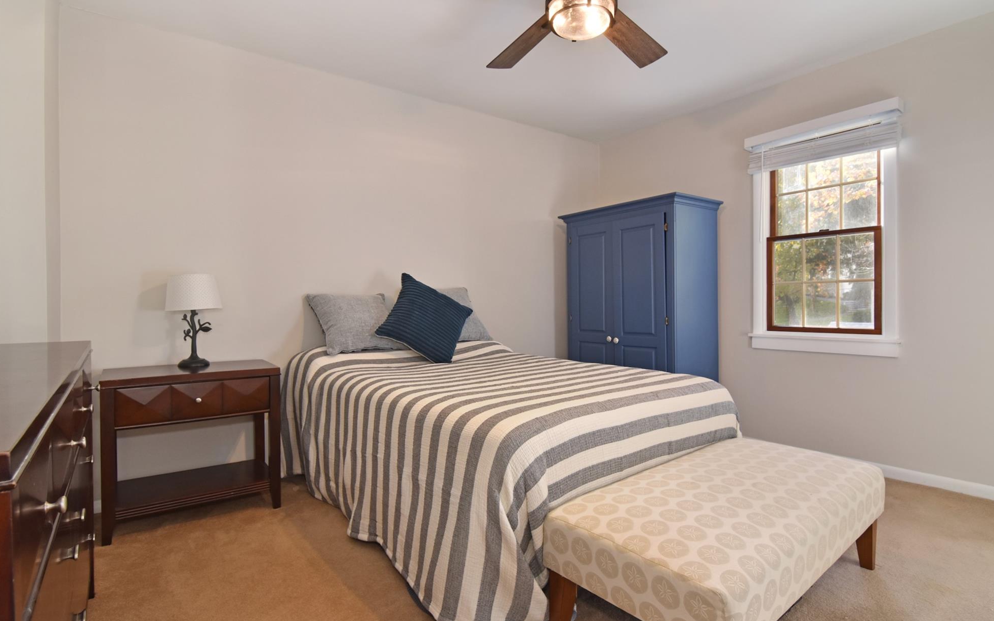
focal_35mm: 18
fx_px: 475
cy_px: 312
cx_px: 515
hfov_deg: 92.6
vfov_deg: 66.4
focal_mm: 11
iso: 640
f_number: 8
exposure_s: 1/80
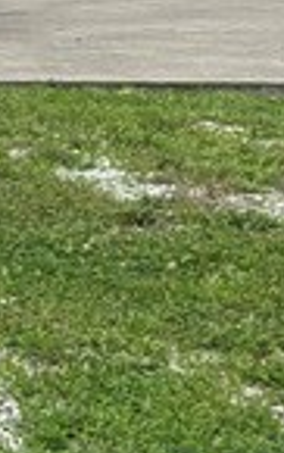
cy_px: 191
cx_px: -730
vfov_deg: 10.8
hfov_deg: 6.0
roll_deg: +0.0
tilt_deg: -12.2
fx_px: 2395
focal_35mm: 194
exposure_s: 1/1721
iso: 50
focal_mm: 5.96
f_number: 1.6
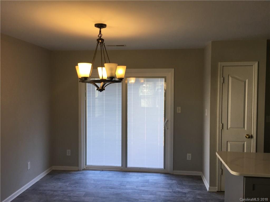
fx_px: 226
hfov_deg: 61.7
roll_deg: +0.1
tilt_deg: -2.6
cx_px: 135
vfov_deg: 48.2
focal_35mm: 29
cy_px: 101
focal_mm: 4.15
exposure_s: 1/60
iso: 32
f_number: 2.2
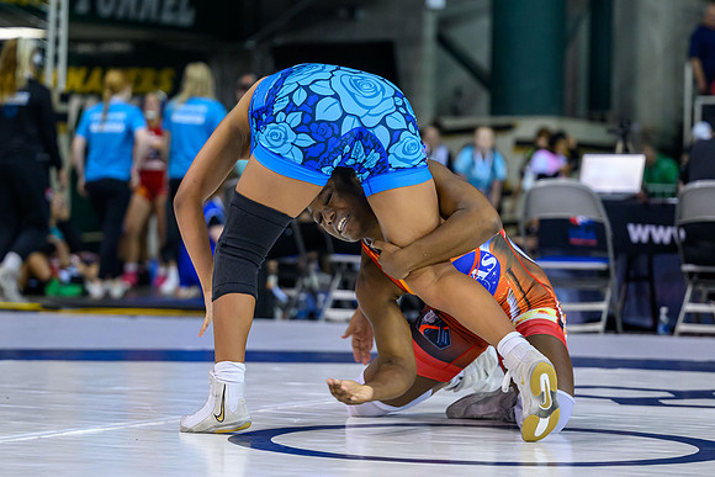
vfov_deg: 10.4
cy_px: 229
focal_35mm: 132
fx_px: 2621
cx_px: 297
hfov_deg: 15.5
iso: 3200
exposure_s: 1/800
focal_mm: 91
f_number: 2.8
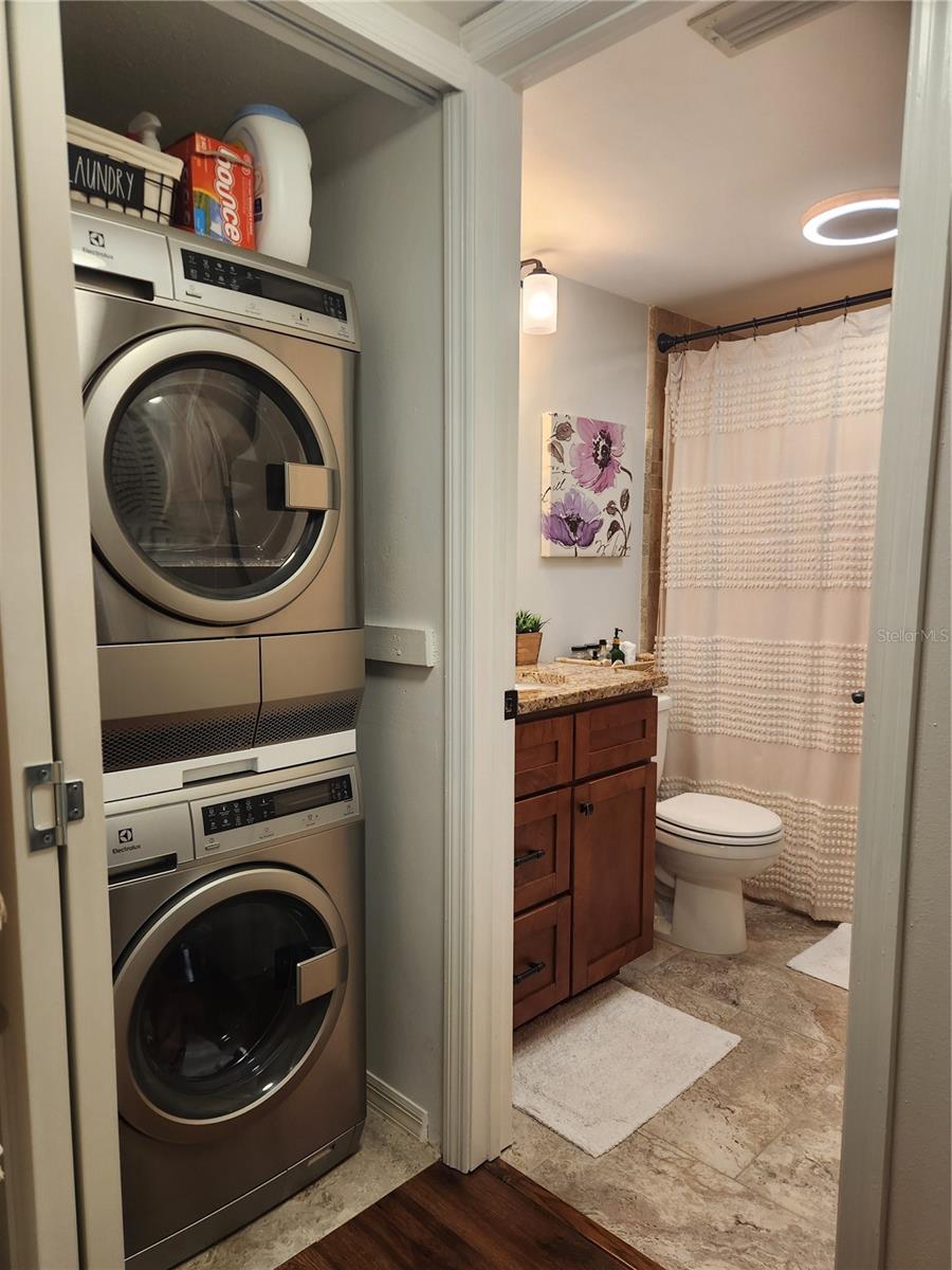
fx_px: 843
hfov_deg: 58.9
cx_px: 476
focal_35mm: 23
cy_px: 635
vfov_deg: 73.9
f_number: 1.8
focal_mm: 5.4
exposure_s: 1/120
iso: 100
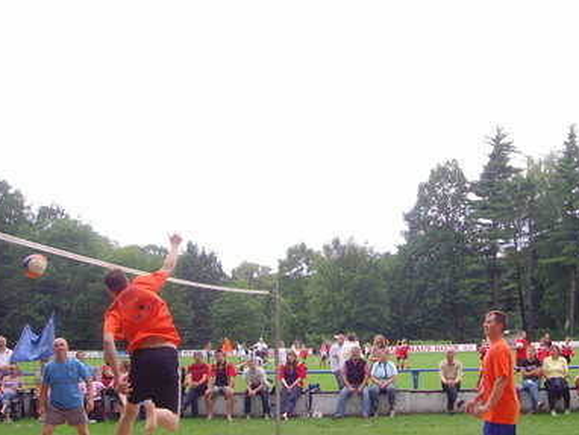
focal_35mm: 51
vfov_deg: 28.5
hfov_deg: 37.4
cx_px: 335
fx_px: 854
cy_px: 272
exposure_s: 1/180
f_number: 3.5
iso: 80
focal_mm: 6.6
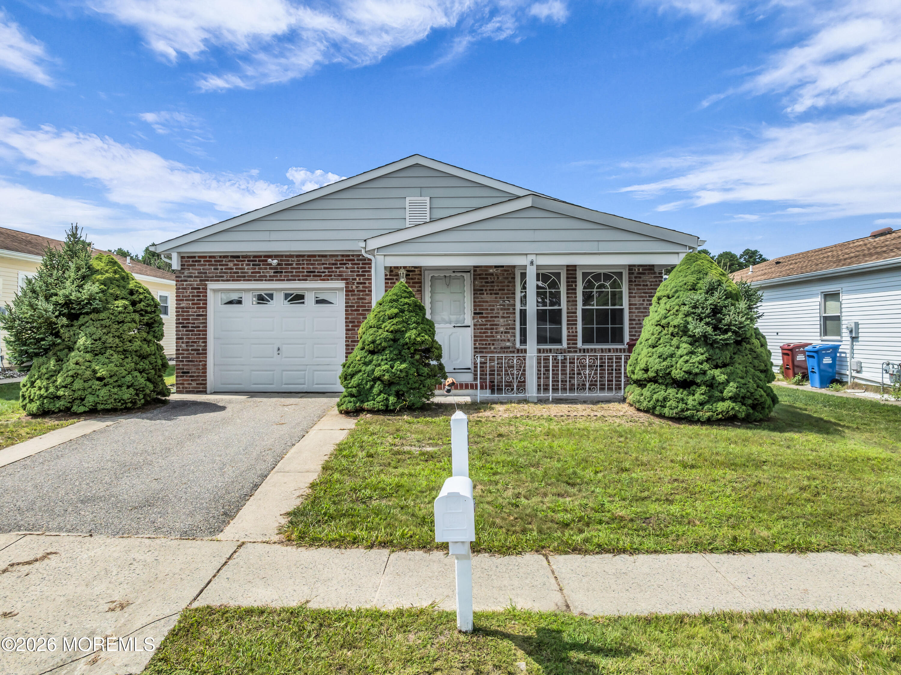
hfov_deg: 71.6
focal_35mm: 24
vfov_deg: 56.8
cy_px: 338
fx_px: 624
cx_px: 450
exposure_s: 1/2500
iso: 110
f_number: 2.8
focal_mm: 12.29
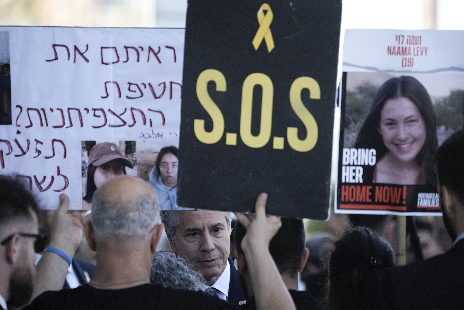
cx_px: 232
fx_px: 5155
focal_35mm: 400
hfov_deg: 5.2
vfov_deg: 3.4
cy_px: 155
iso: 1600
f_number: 5.6
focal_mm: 400
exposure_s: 1/800
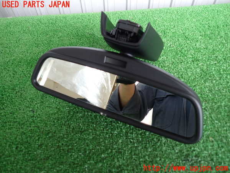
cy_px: 86
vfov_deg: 54.9
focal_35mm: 25
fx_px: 166
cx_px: 115
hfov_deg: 69.4
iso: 200
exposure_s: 1/50
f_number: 2
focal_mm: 4.5
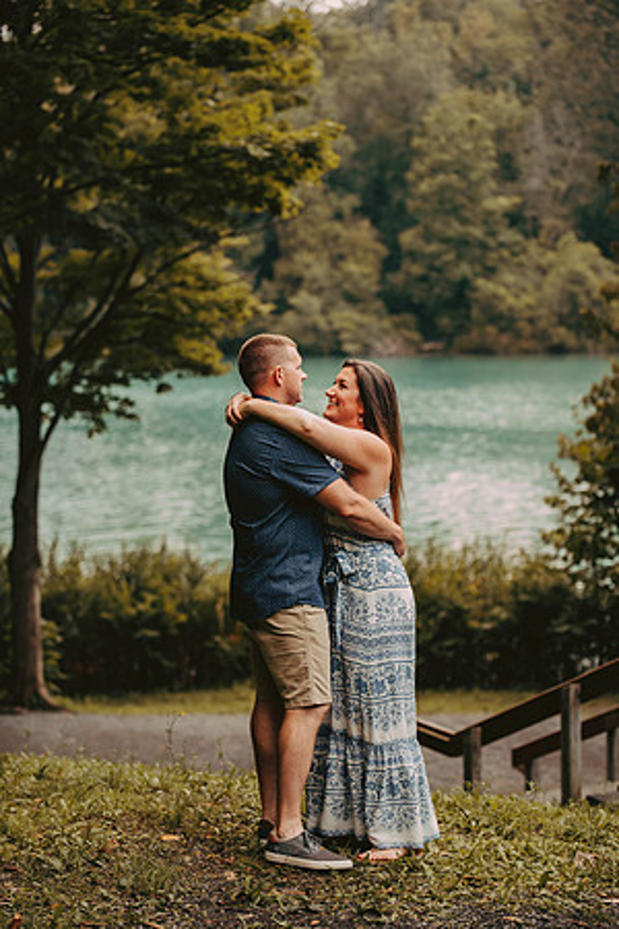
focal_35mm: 86
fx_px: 2218
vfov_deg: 23.6
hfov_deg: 15.9
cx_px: 310
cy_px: 464
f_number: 2.8
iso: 320
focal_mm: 86
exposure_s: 1/125
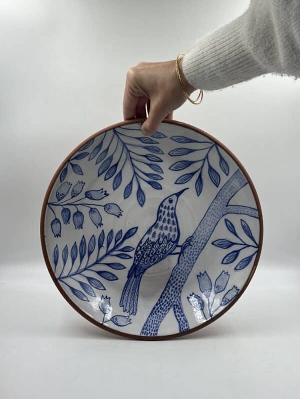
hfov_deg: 30.3
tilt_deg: -10.9
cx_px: 150
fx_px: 555
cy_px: 200
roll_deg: -2.4
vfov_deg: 39.7
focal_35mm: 48
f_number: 1.78
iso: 64
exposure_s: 1/396
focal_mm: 6.86
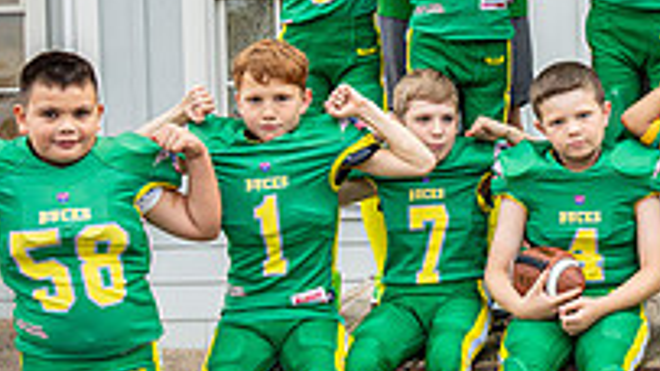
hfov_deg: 22.8
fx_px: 1539
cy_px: 99
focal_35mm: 88
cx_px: 724
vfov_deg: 13.7
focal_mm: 24
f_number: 4
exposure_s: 1/800
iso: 800
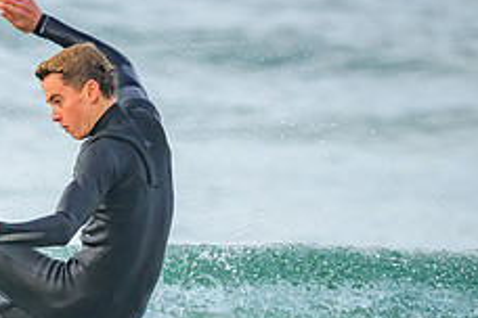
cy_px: 361
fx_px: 27031
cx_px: 67
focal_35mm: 2036
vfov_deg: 0.7
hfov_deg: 1.0
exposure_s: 1/2000
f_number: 6.3
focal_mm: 800
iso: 1600
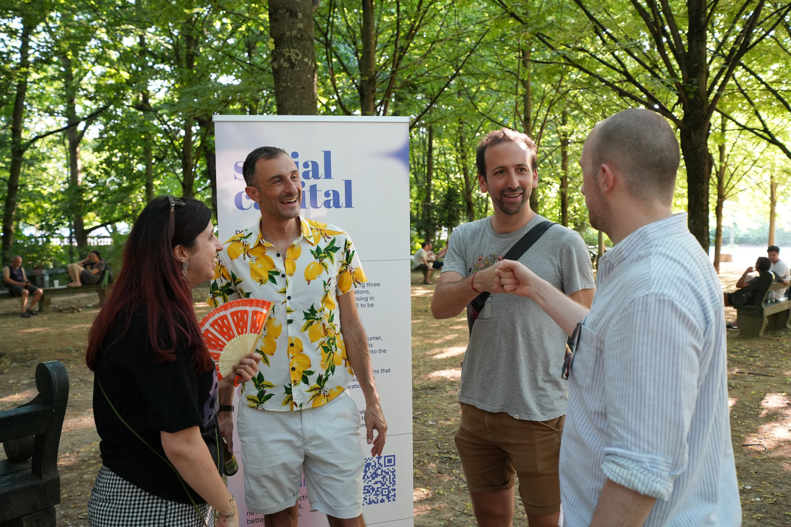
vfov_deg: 40.7
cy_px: 264
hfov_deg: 58.1
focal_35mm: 32
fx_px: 712
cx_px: 396
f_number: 2.8
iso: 1000
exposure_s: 1/200
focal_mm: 21.6
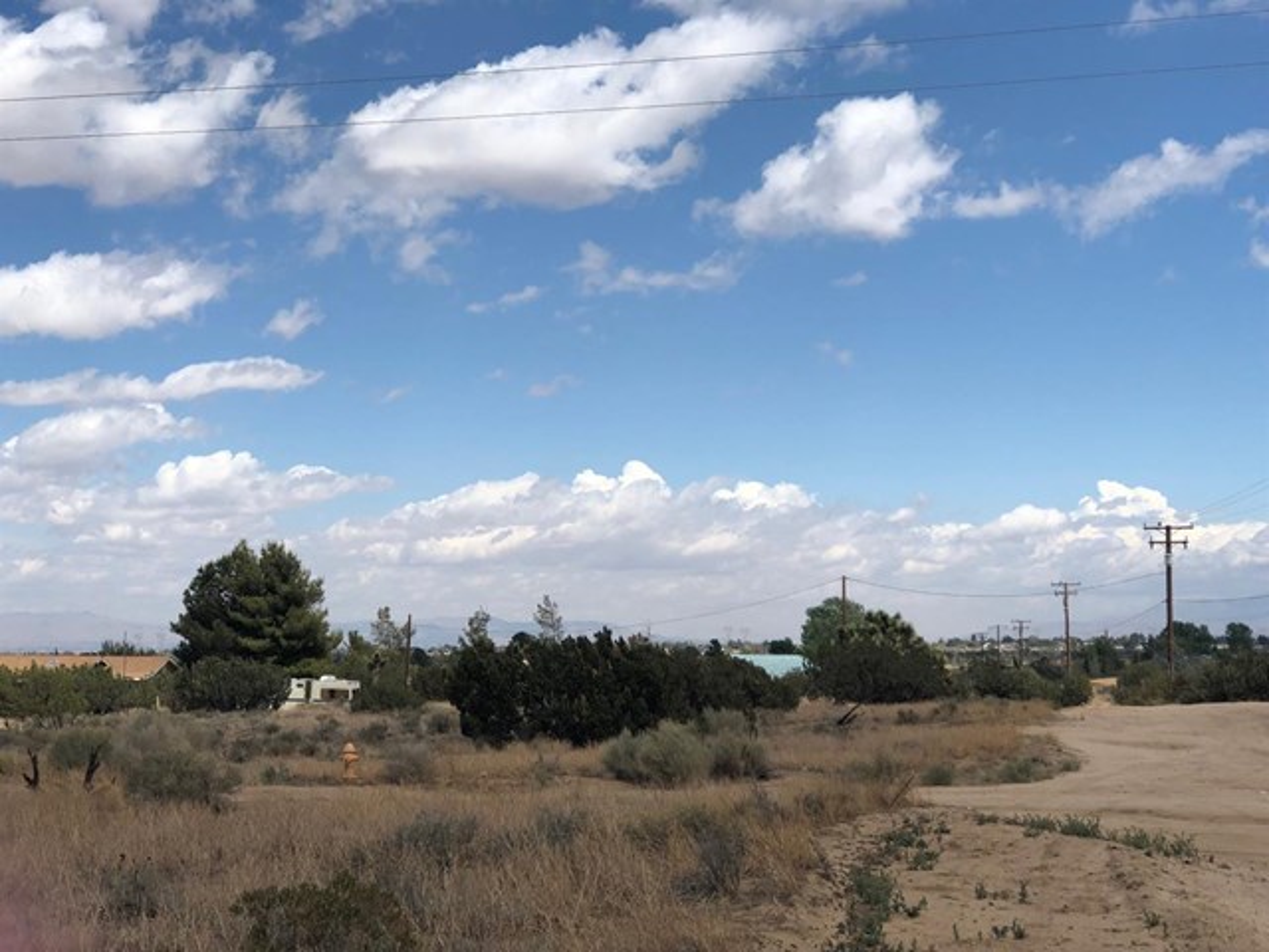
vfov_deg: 25.7
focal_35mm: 57
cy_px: 476
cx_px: 634
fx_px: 2090
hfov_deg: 33.8
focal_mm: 6.6
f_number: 2.8
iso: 20
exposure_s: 1/1429
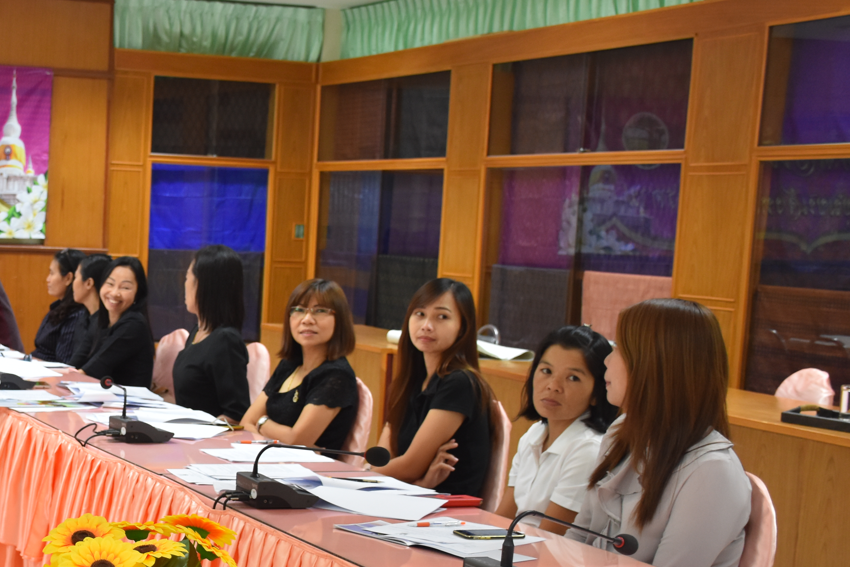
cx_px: 96
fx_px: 1558
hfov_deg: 29.3
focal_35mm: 66
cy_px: 401
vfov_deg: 20.5
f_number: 4
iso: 800
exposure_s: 1/60
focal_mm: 24
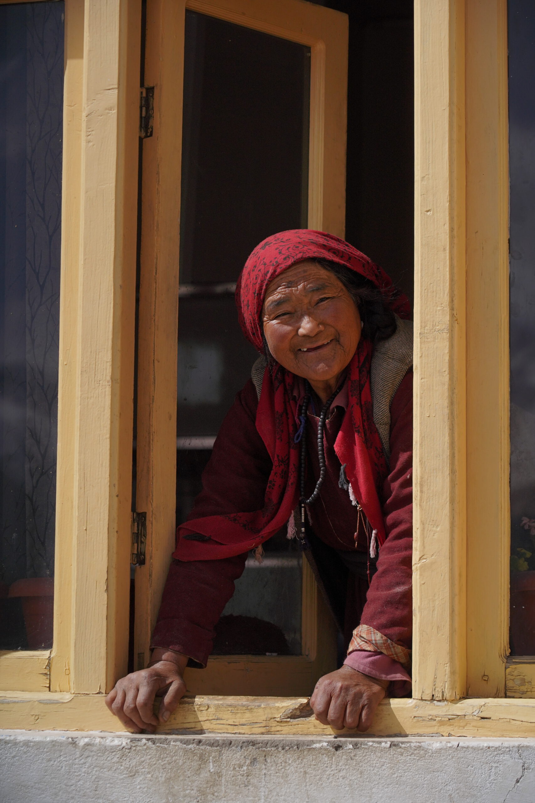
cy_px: 402
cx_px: 268
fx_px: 2251
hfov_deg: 13.6
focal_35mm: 101
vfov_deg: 20.2
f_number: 5
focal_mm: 101
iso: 400
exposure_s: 1/4000
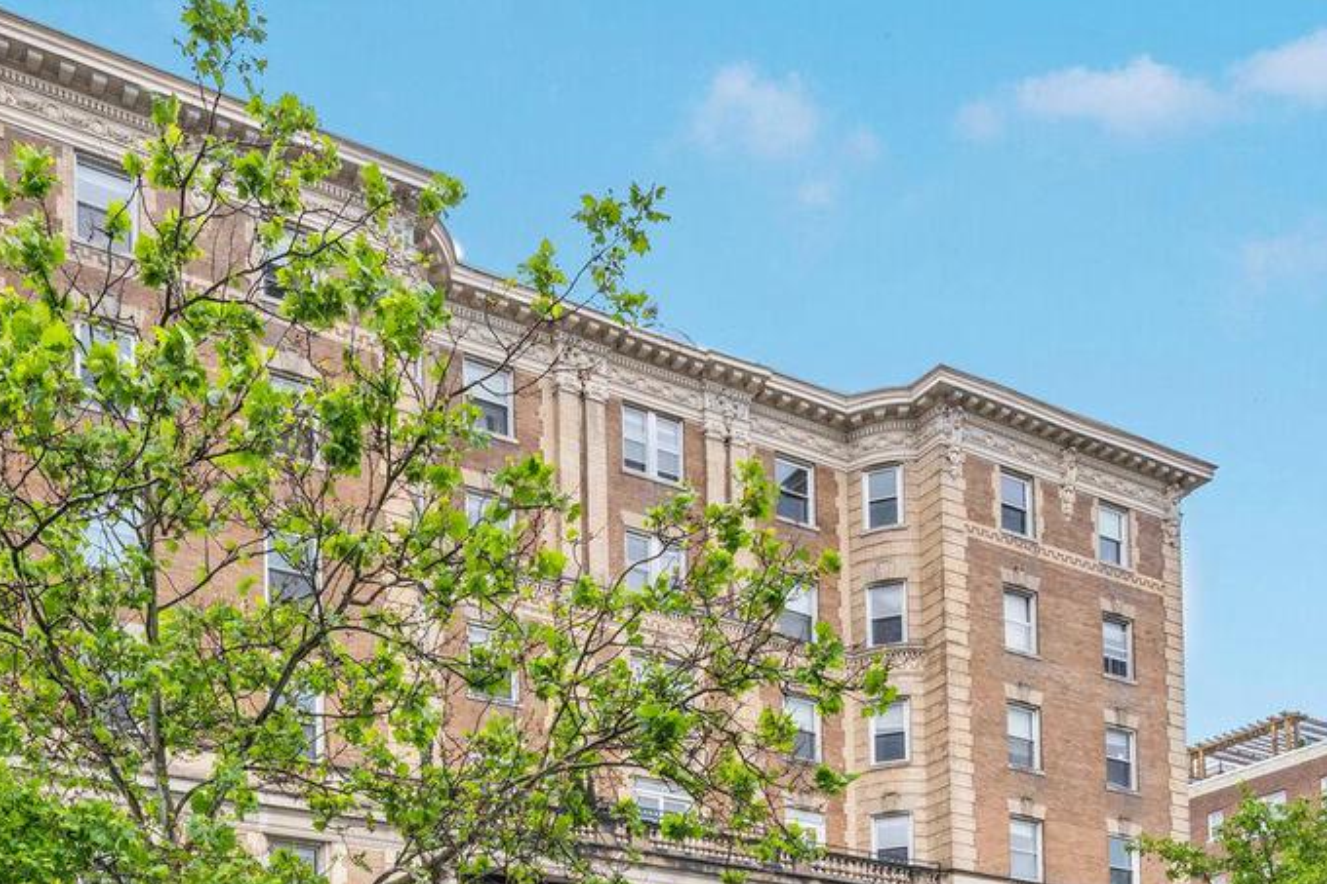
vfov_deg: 33.0
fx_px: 1327
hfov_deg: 52.5
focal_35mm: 36
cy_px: 935
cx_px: 486
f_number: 8
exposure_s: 1/125
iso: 200
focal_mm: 17
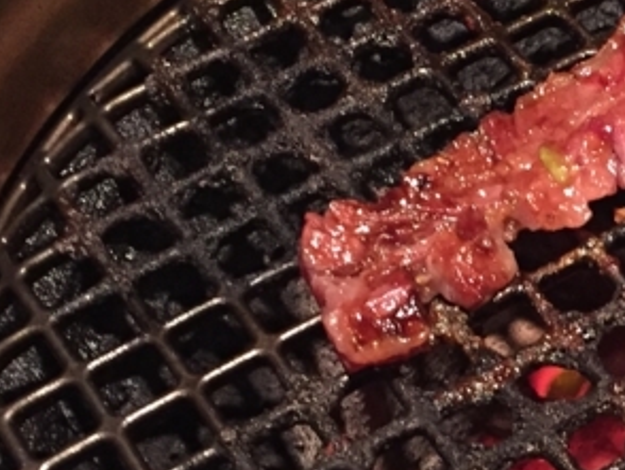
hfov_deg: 18.4
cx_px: 748
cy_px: 366
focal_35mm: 101
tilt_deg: -54.4
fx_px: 1825
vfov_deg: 14.6
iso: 250
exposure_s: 1/15
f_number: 2.2
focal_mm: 4.15
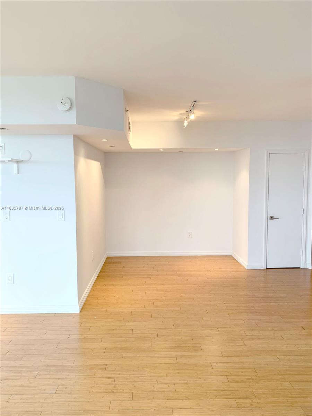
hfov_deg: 53.1
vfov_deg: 67.3
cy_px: 208
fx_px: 312
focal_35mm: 26
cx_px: 156
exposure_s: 1/120
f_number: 1.8
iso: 100
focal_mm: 4.25
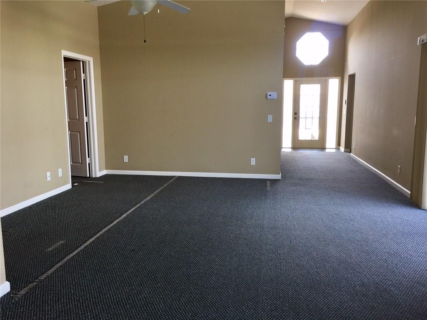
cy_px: 160
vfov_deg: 48.2
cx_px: 214
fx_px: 358
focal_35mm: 29
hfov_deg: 61.7
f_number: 2.2
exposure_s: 1/15
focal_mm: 4.15
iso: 32
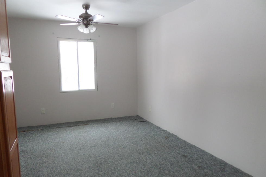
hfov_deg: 69.4
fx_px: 192
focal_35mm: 26
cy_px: 99
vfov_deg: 49.4
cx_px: 135
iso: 200
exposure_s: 1/30
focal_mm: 4.3
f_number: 3.1
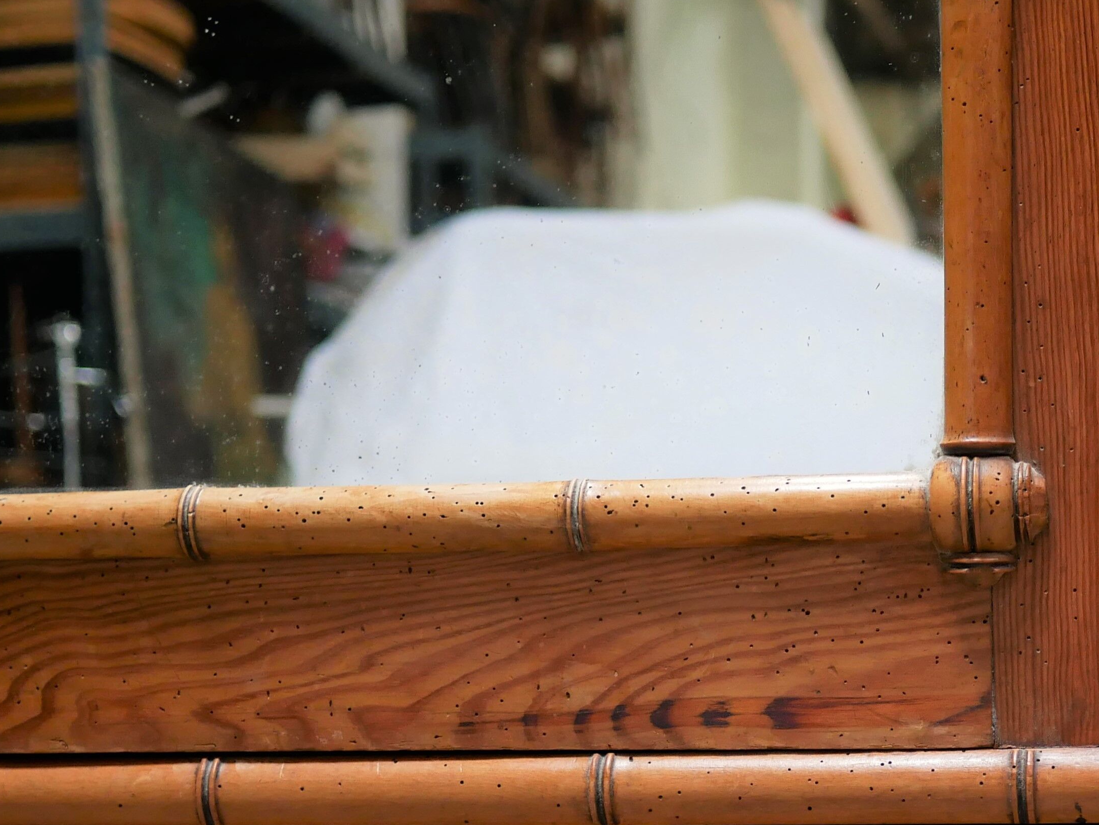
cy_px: 763
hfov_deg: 23.9
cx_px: 939
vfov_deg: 18.1
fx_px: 2541
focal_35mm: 80
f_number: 1.7
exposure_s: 1/60
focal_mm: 20
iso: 500
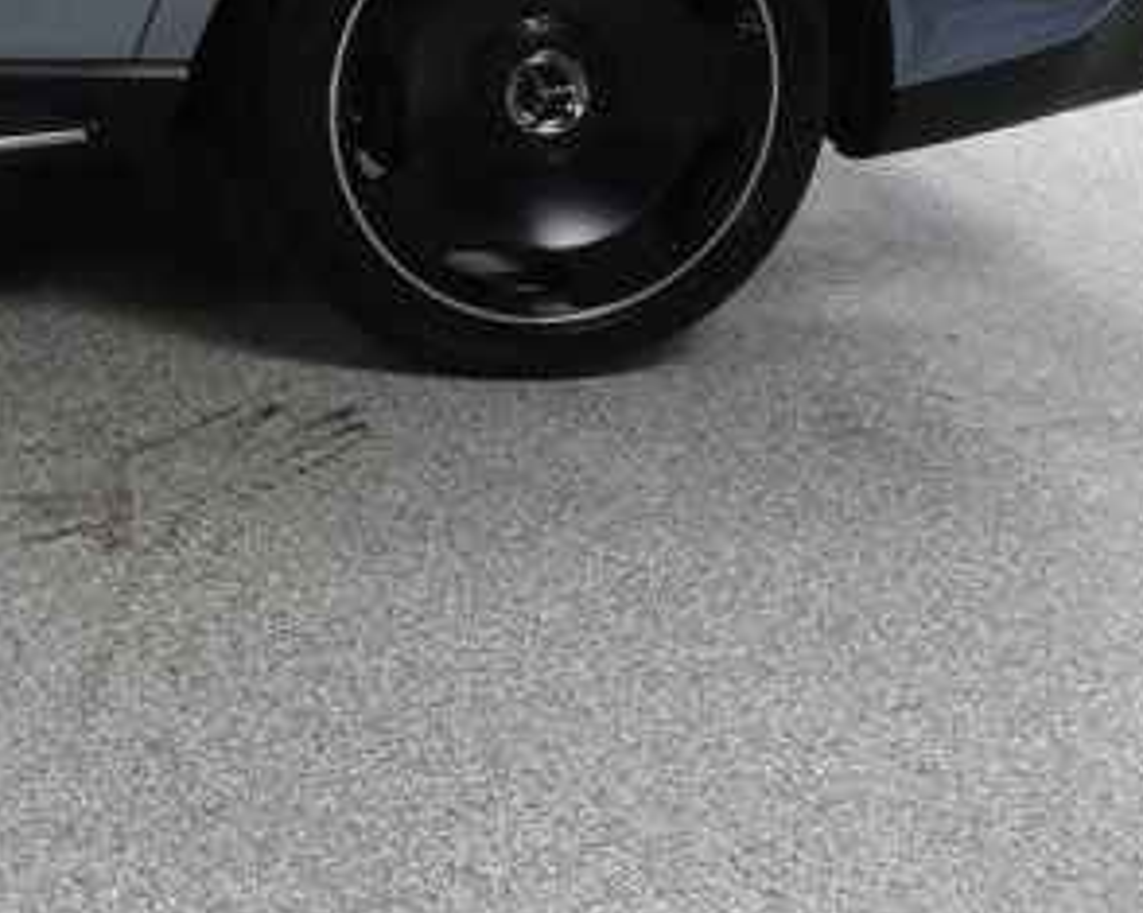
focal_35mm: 98
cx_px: -603
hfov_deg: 17.5
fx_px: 3314
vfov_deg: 15.2
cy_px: -175
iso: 100
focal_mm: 20
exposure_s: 1/160
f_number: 11
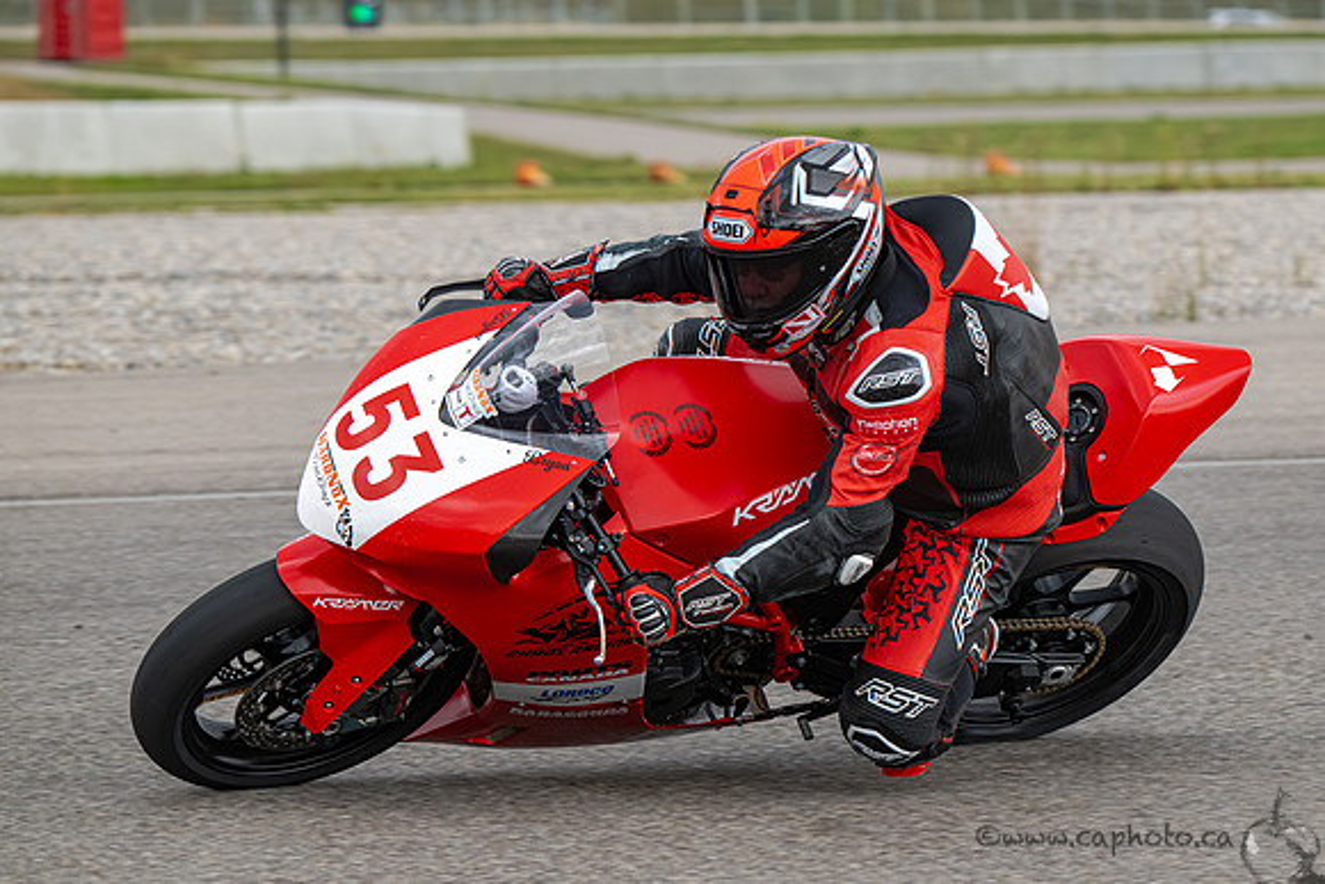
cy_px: 442
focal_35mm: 224
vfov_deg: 6.1
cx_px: 825
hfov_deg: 9.2
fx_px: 8250
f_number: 6.3
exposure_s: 1/1250
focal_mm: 180
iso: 1100
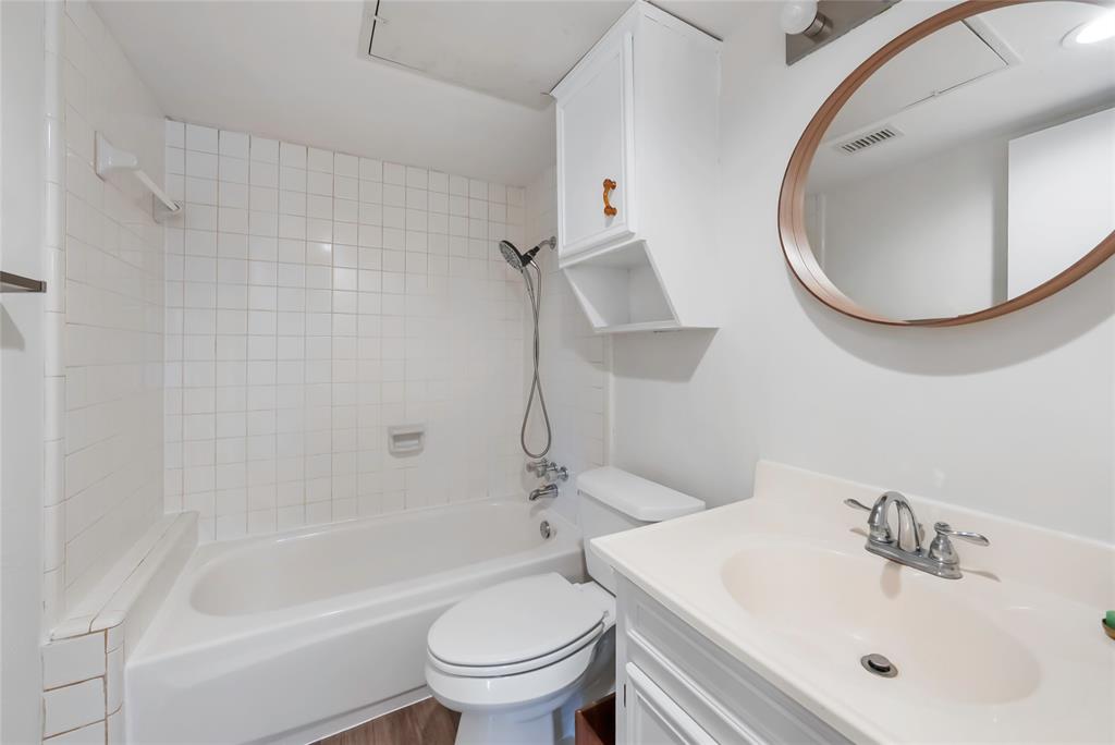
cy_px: 372
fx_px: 403
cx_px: 558
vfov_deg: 85.5
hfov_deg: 108.3
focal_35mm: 13
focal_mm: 13
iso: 640
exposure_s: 1/13
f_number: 9
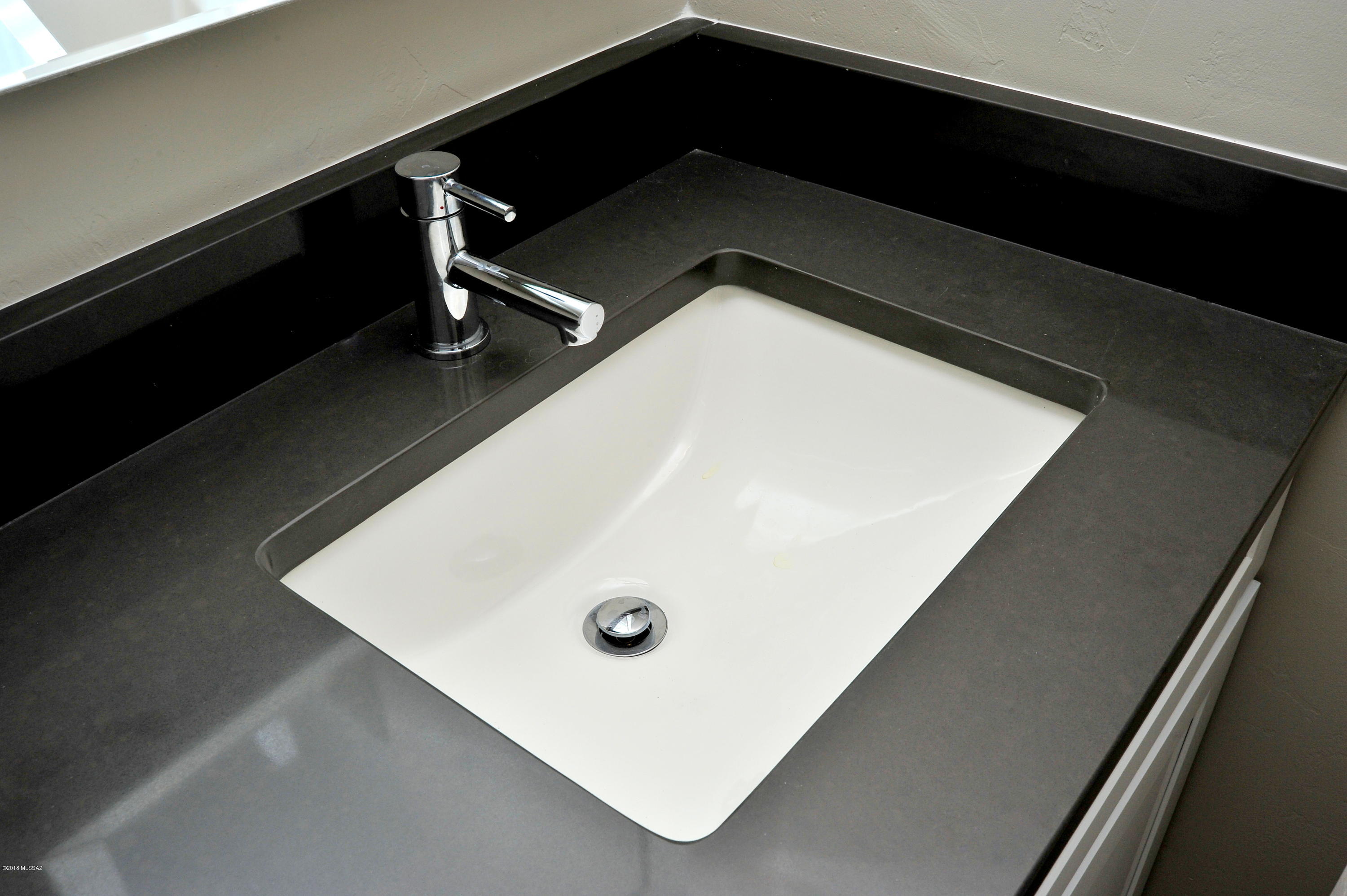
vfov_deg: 37.8
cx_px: 674
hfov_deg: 54.5
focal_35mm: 35
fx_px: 1309
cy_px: 448
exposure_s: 1/40
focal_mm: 35
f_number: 13
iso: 640
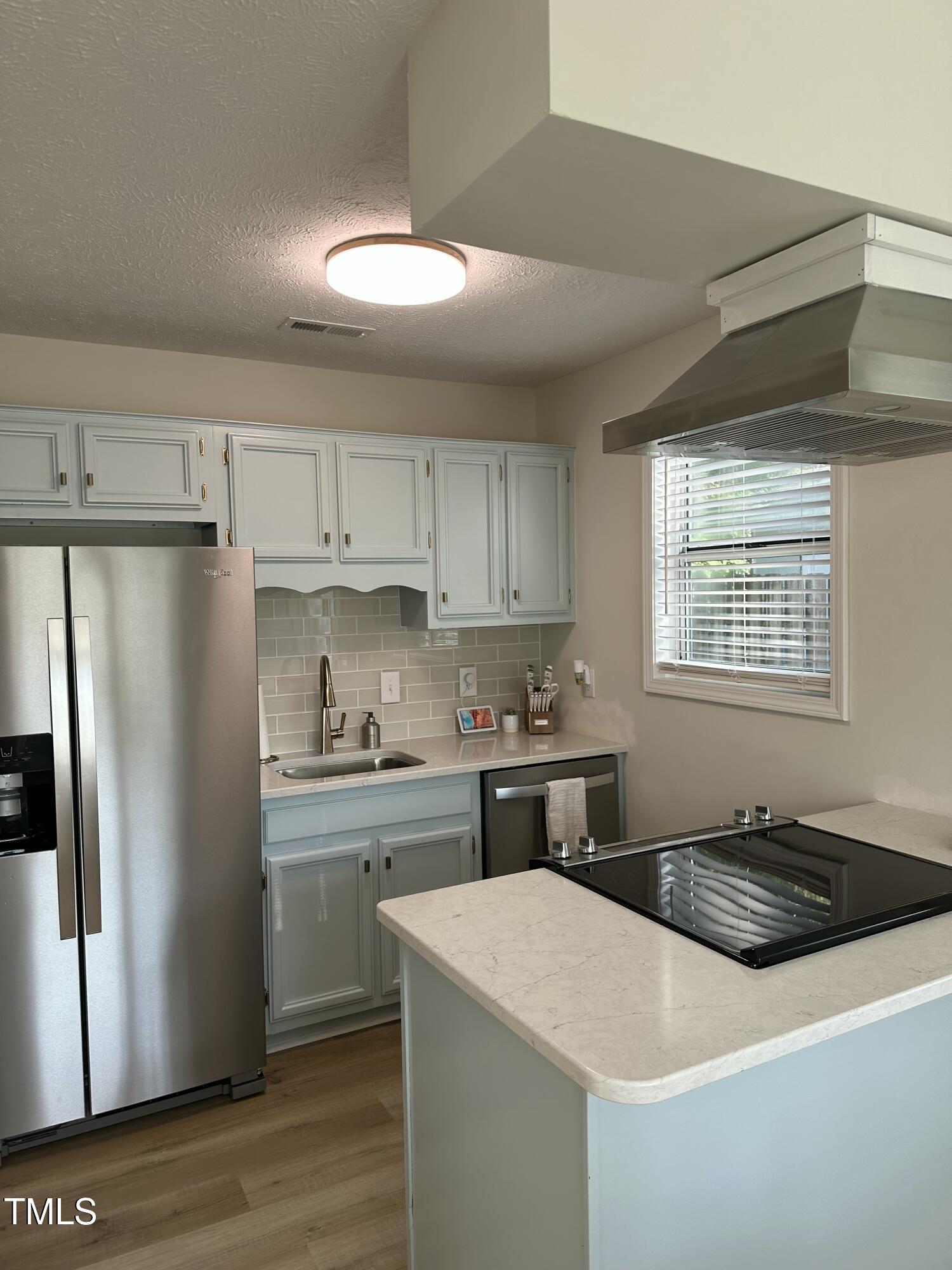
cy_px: 635
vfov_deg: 71.6
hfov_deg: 56.8
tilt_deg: -1.5
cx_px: 476
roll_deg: +0.4
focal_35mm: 24
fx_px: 880
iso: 80
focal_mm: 6.86
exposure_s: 1/172
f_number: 1.78
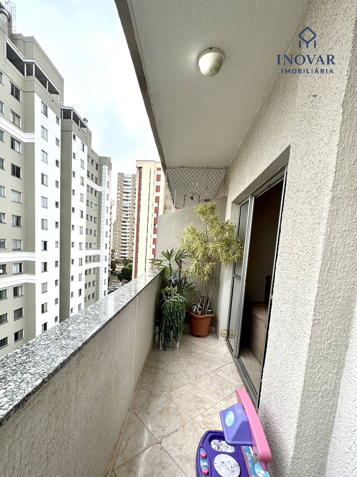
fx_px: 220
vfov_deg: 93.9
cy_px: 270
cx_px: 157
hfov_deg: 77.8
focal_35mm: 16
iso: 40
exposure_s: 1/376
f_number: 2.2
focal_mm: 2.22
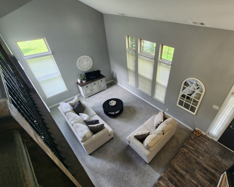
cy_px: 95
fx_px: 111
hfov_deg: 92.0
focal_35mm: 16
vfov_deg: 80.4
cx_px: 140
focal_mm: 2.2
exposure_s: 1/60
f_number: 2.2
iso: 160
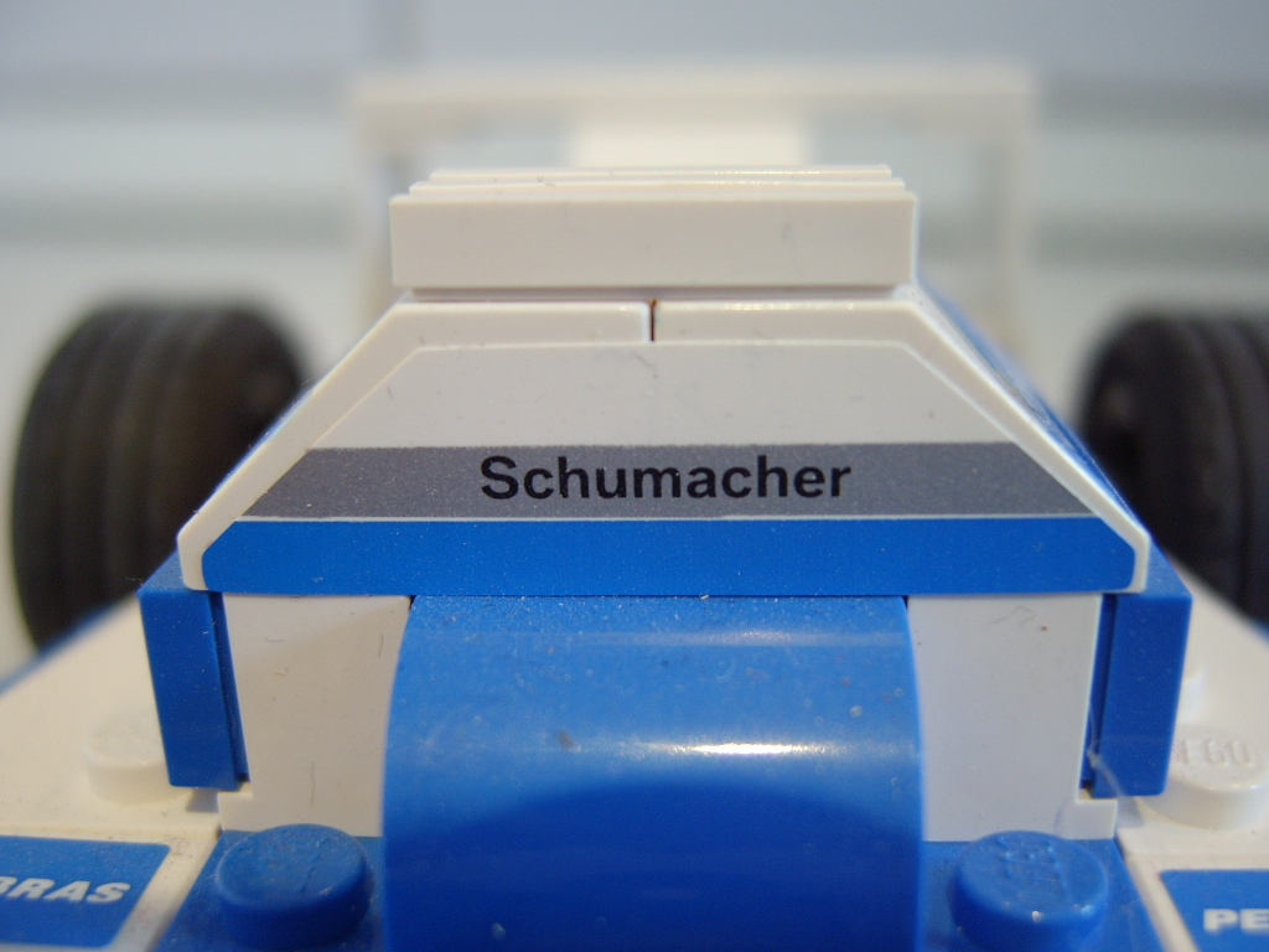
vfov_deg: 45.4
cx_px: 634
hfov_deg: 58.4
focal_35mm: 31
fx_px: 1136
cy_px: 476
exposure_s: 1/18
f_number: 2.7
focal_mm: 8.13
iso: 100
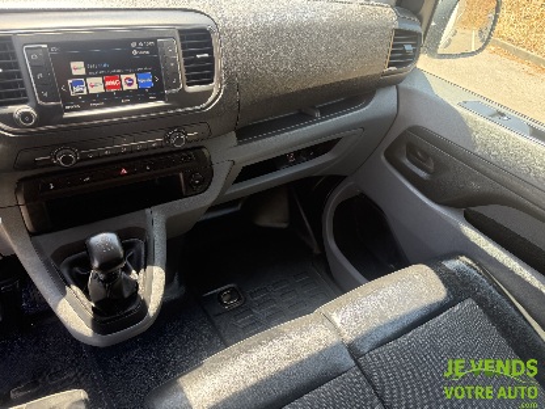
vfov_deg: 56.8
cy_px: 204
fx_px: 378
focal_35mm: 24
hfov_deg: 71.6
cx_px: 272
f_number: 1.78
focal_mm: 6.76
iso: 160
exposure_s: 1/239
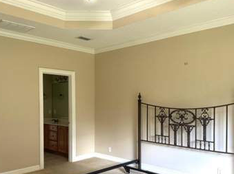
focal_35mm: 34
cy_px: 105
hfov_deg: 54.0
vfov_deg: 41.5
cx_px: 113
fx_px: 229
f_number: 1.78
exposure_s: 1/60
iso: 200
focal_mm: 6.86
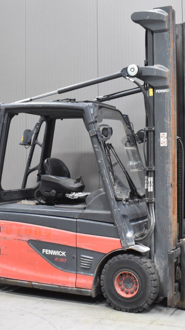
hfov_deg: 23.0
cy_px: 165
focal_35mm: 52
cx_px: 107
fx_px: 453
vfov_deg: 39.9
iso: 1600
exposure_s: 1/40
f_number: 4
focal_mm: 22
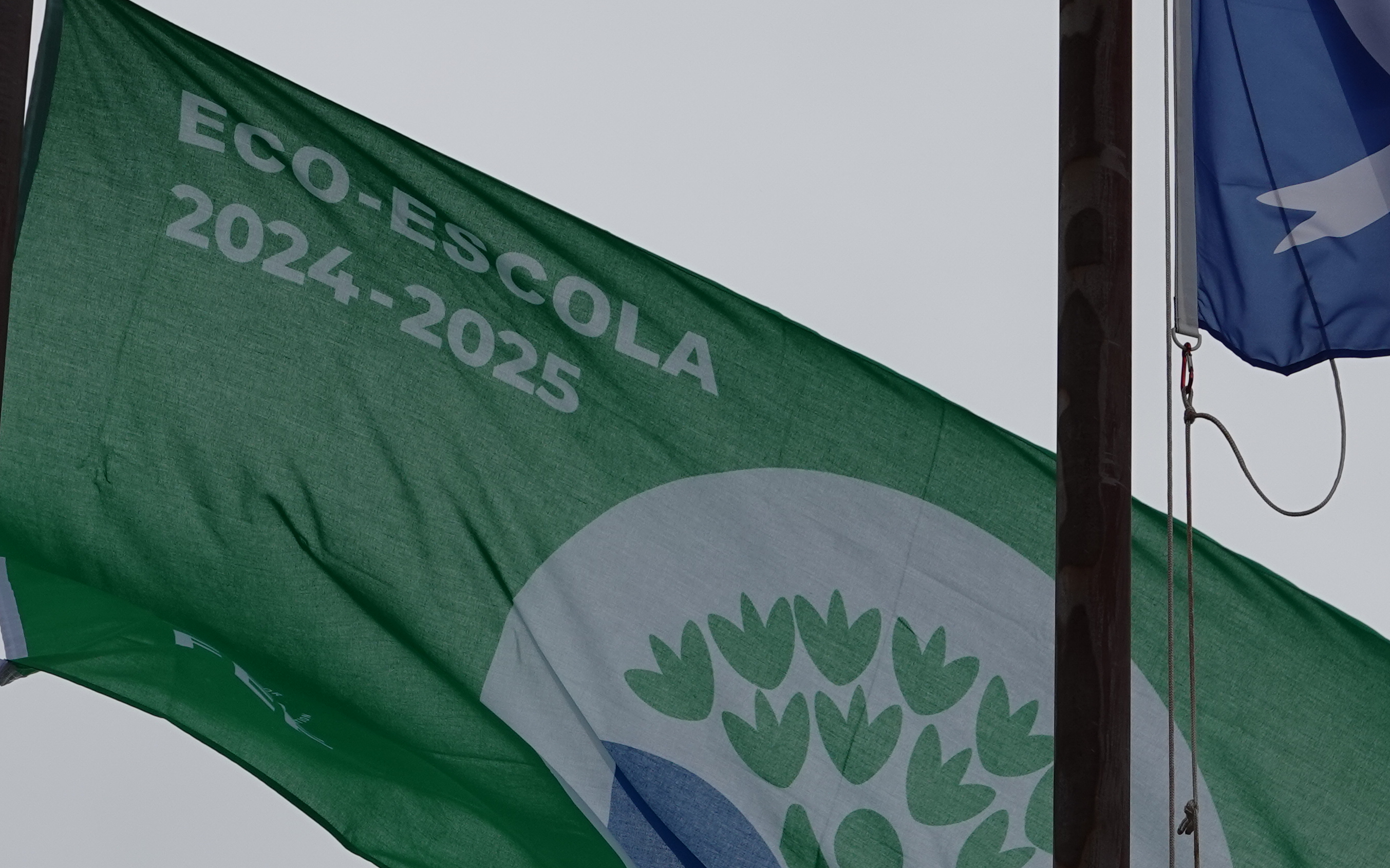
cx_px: 928
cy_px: 597
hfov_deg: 7.8
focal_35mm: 270
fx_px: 10228
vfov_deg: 4.9
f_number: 4
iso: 100
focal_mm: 47.94
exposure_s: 1/1000
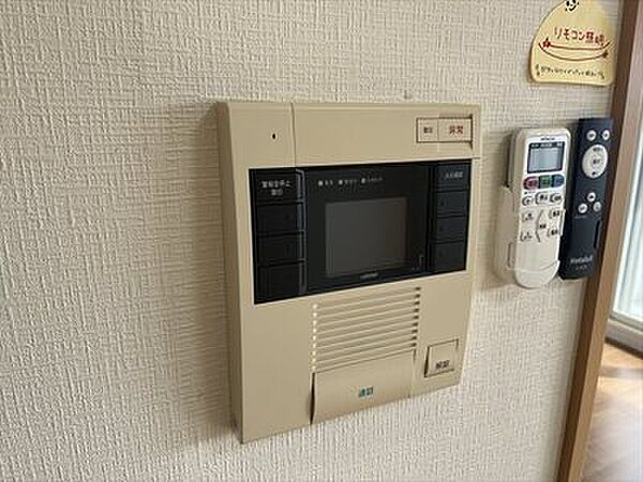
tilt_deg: -16.2
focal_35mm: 26
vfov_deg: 53.1
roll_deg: +0.7
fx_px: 483
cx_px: 322
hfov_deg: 67.3
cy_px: 241
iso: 32
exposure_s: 1/129
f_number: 1.6
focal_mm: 5.1
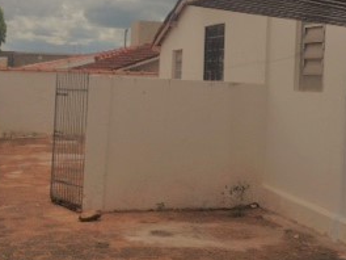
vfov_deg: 17.3
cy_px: 59
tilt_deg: -1.1
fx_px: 850
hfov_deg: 22.6
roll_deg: -0.4
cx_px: 298
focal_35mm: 85
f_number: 2.4
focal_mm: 4.28
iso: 50
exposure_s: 1/3460
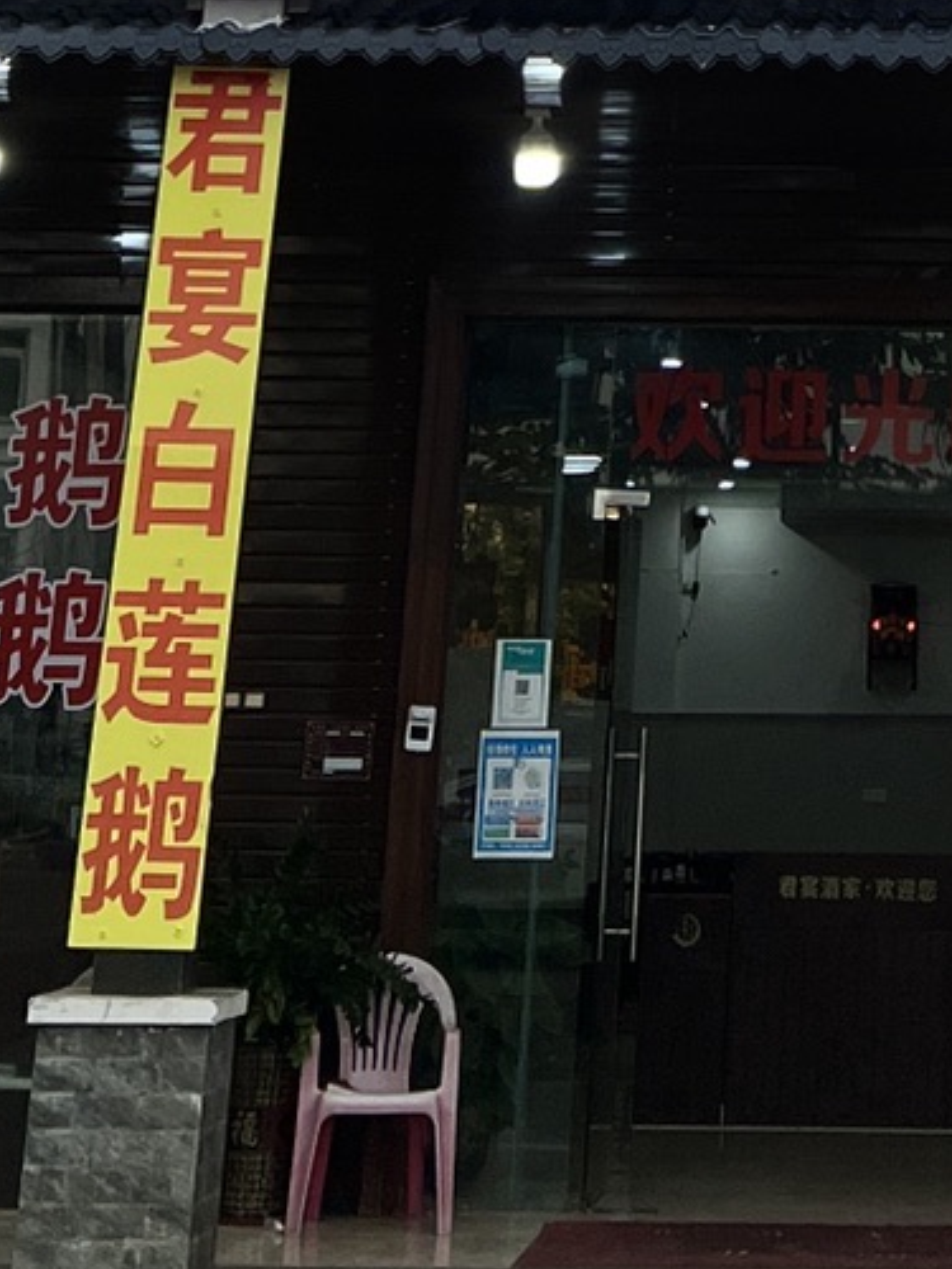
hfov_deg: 14.0
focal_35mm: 104
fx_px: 3814
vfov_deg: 15.3
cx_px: 977
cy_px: -1249
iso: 50
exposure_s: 1/1238
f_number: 1.5
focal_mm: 5.7
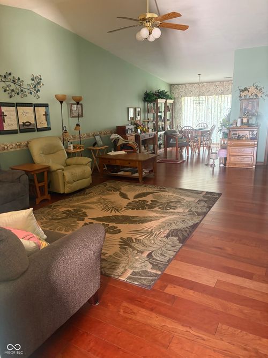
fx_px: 268
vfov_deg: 67.3
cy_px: 179
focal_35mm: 26
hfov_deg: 53.0
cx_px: 134
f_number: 1.6
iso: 500
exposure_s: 1/40
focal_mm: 5.96
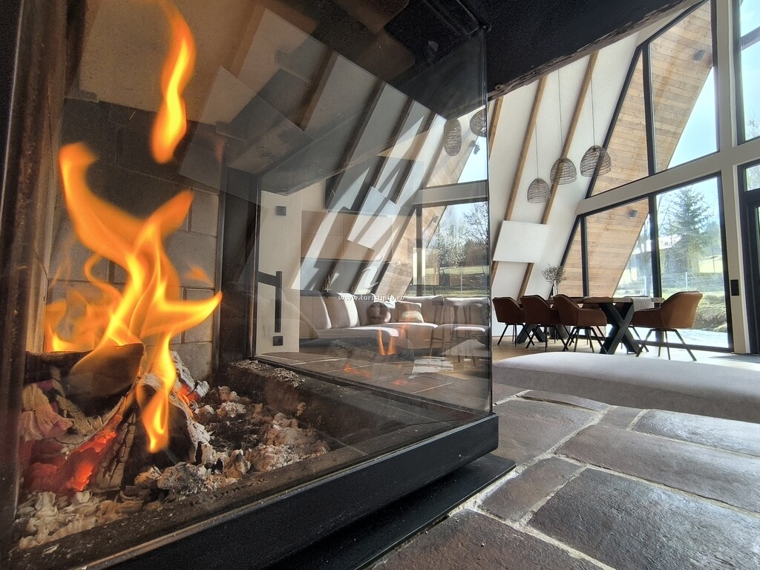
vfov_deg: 78.1
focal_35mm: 16
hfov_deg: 94.5
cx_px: 380
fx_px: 351
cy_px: 285
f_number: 2.2
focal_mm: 1.65
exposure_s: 1/105
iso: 50
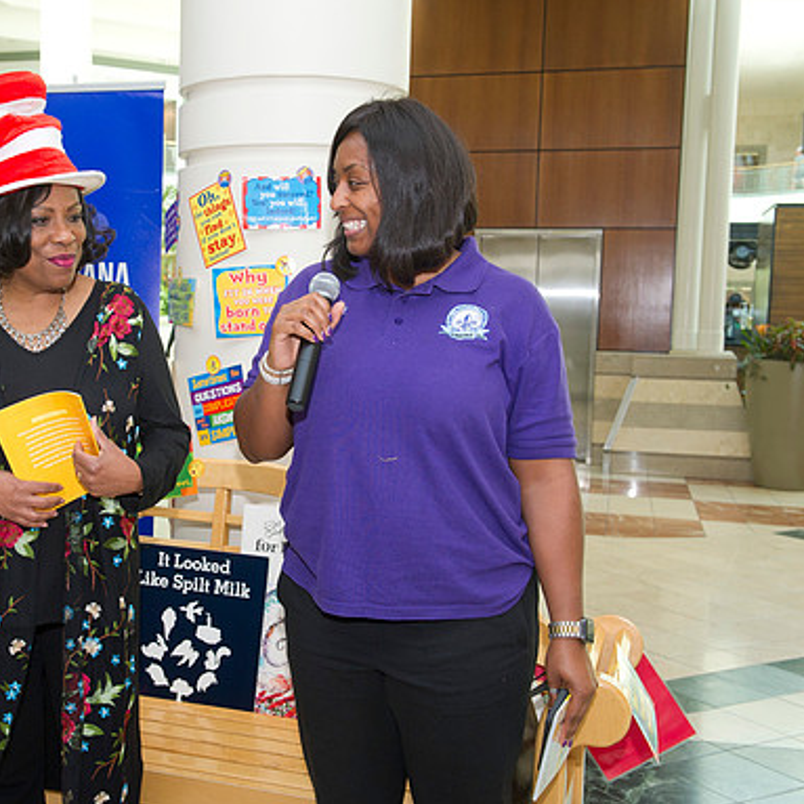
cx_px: 271
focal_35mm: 45
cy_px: 403
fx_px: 1182
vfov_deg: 37.6
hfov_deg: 37.2
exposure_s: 1/250
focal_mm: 35
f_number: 5.6
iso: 1250
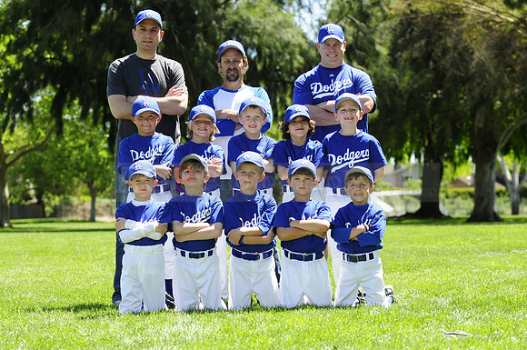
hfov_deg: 18.2
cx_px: 264
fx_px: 1645
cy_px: 175
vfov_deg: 12.1
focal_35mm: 112
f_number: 4
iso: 200
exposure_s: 1/800
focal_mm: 75
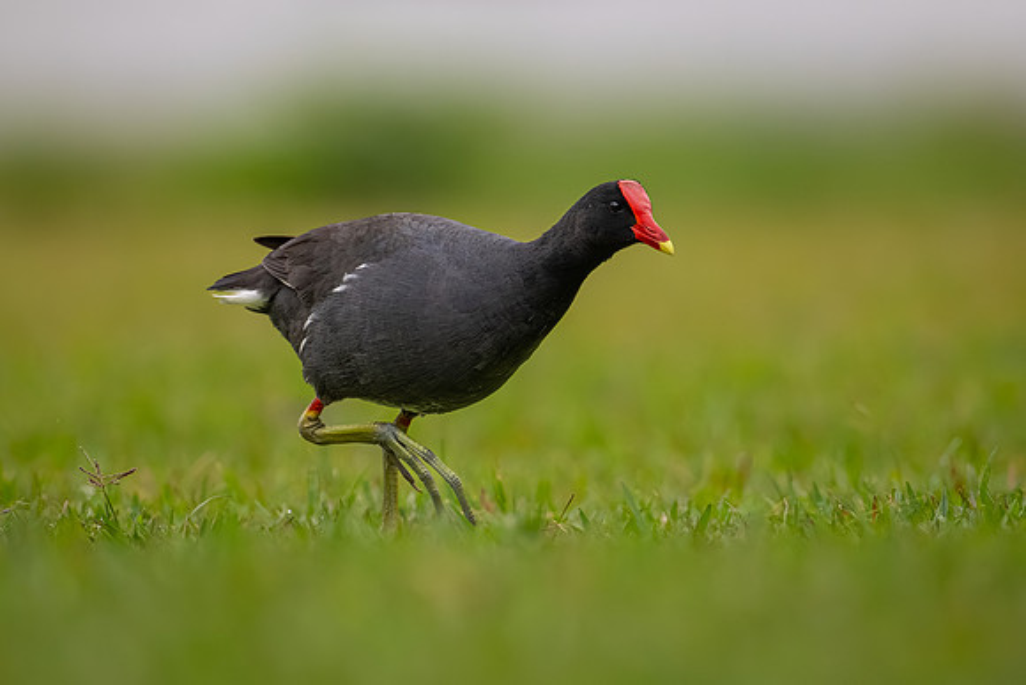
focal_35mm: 884
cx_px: 480
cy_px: 274
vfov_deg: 1.6
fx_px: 25198
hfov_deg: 2.3
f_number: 6.3
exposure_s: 1/1000
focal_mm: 560
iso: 2000
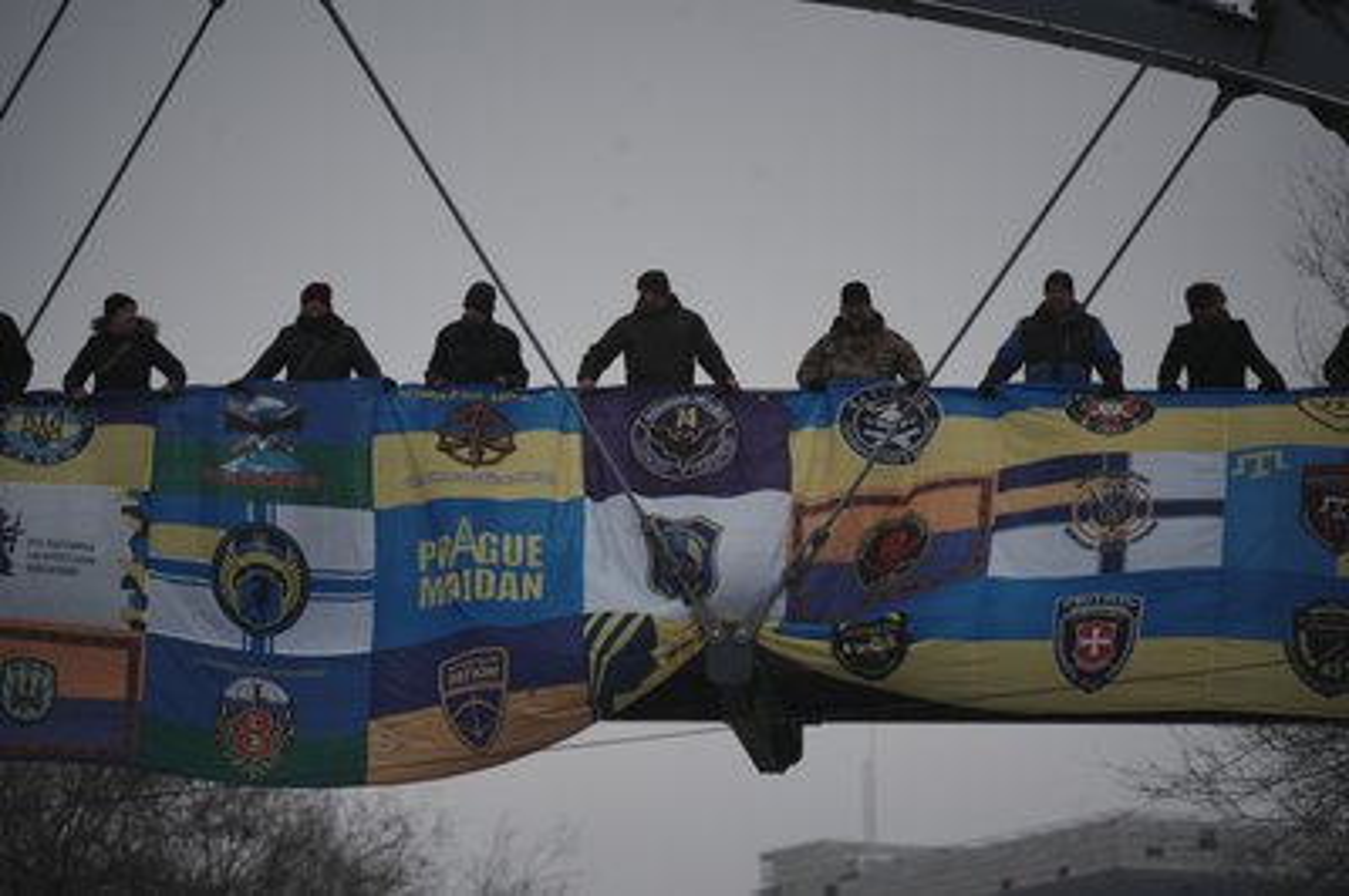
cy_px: 448
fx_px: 11232
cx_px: 674
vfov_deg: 4.6
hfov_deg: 6.9
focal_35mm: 300
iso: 100
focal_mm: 300
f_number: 5.6
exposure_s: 1/1000
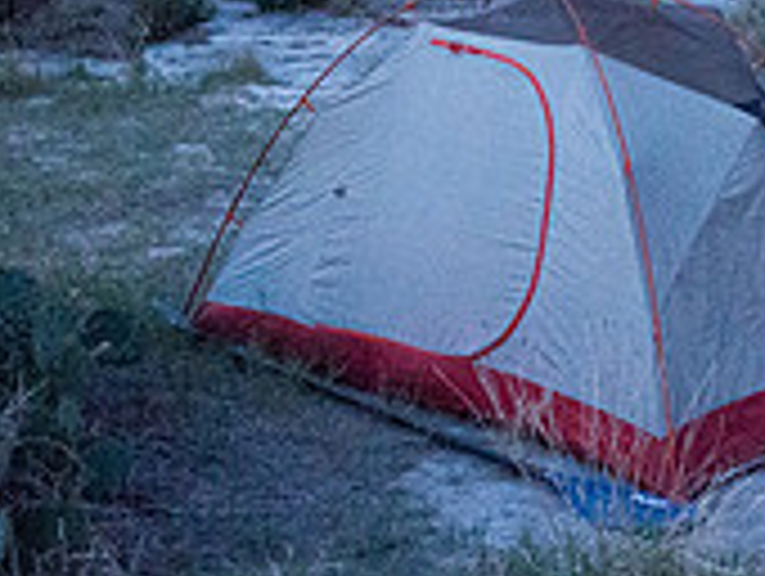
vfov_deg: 12.8
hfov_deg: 16.1
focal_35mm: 116
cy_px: 317
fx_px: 2567
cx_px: 972
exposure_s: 1/6
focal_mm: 17
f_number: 3.1
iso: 3200
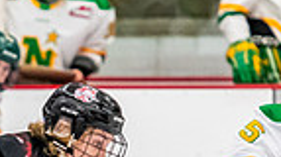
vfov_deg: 1.5
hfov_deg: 2.7
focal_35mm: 791
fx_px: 5886
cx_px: -38
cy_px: 355
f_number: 2.8
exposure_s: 1/640
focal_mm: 135
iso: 4000
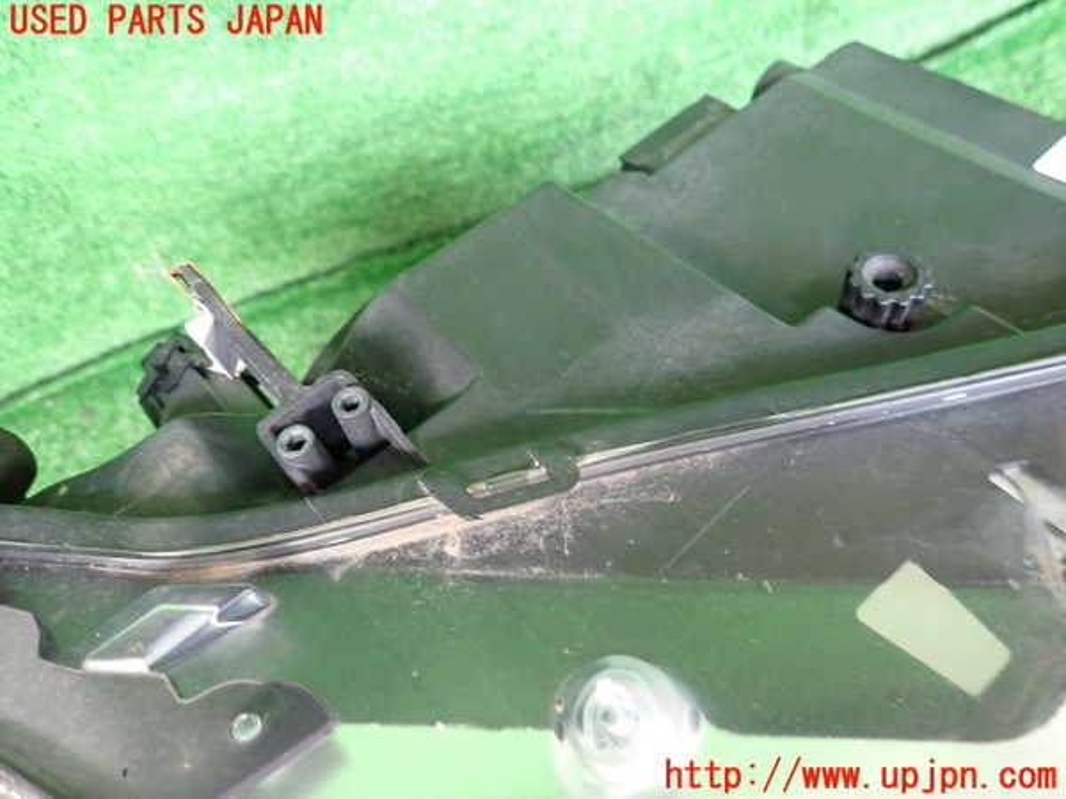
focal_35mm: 25
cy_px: 400
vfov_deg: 54.9
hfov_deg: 69.4
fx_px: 770
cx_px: 533
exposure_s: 1/30
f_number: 2
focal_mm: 4.5
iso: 250
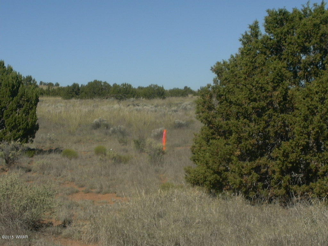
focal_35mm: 90
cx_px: 164
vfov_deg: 16.4
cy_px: 123
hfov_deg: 21.8
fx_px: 853
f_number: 11.89
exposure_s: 1/168
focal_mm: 13.94
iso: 100
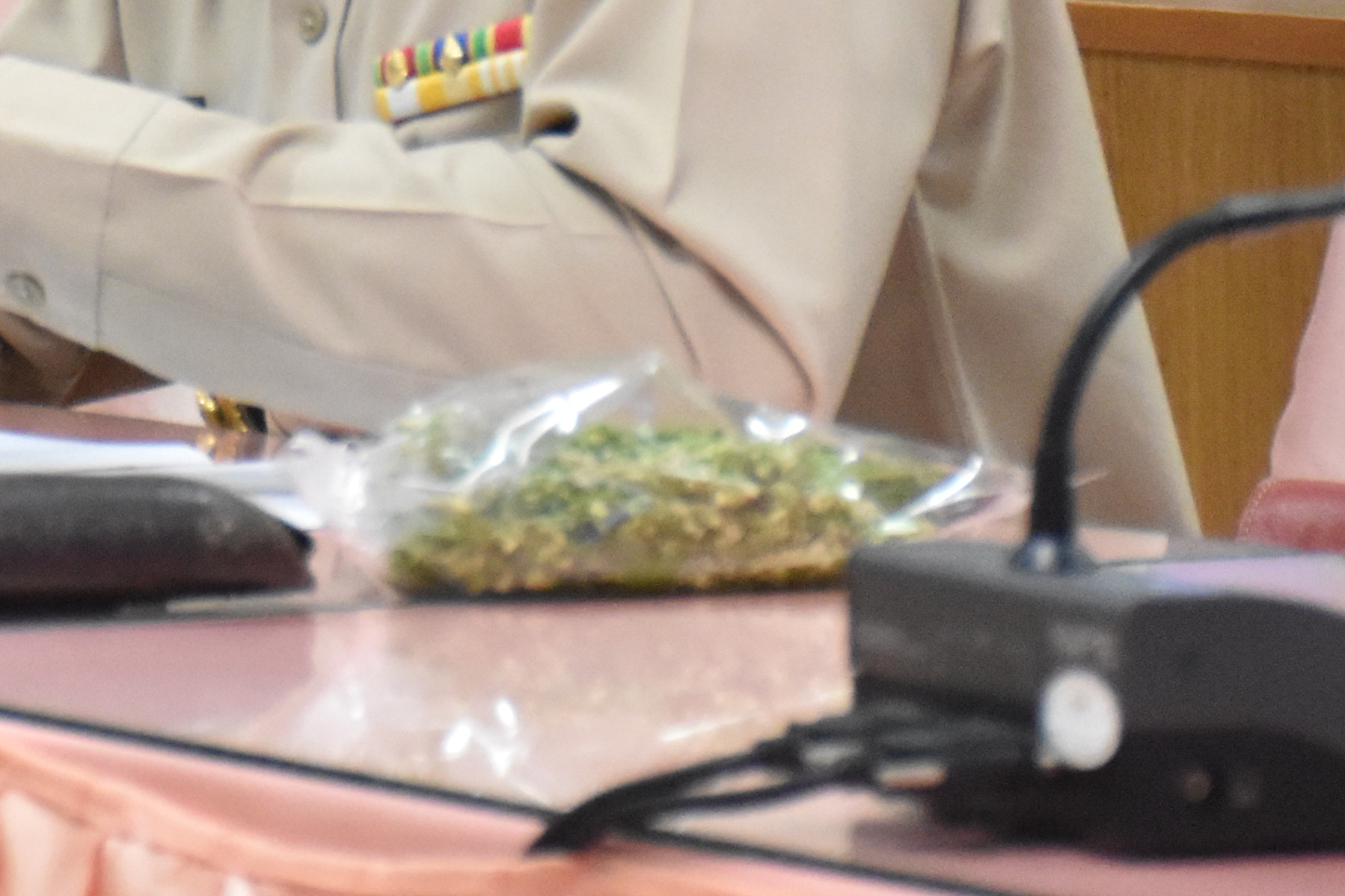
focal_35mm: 298
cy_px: -501
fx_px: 11133
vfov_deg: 4.6
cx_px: 208
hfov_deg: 6.9
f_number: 5
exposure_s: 1/160
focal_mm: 60
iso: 3200
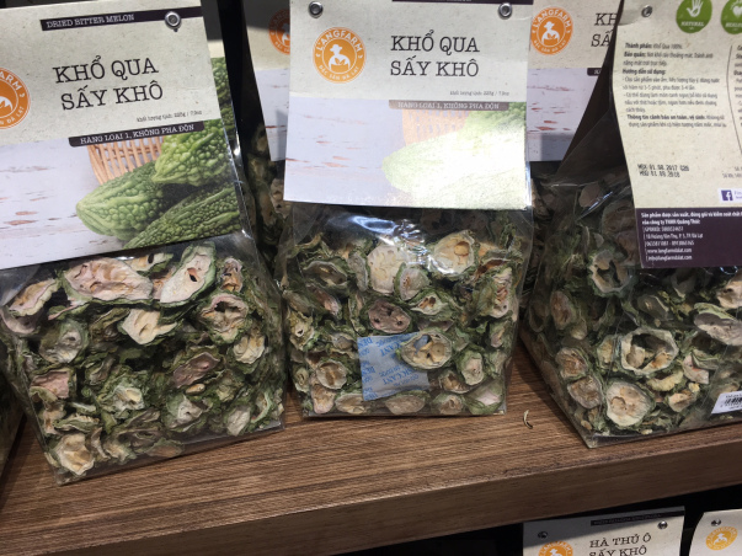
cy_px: 278
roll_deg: +0.8
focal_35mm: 29
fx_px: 621
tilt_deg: -32.5
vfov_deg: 48.2
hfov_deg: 61.7
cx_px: 371
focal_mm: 4.15
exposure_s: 1/100
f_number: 2.2
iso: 32
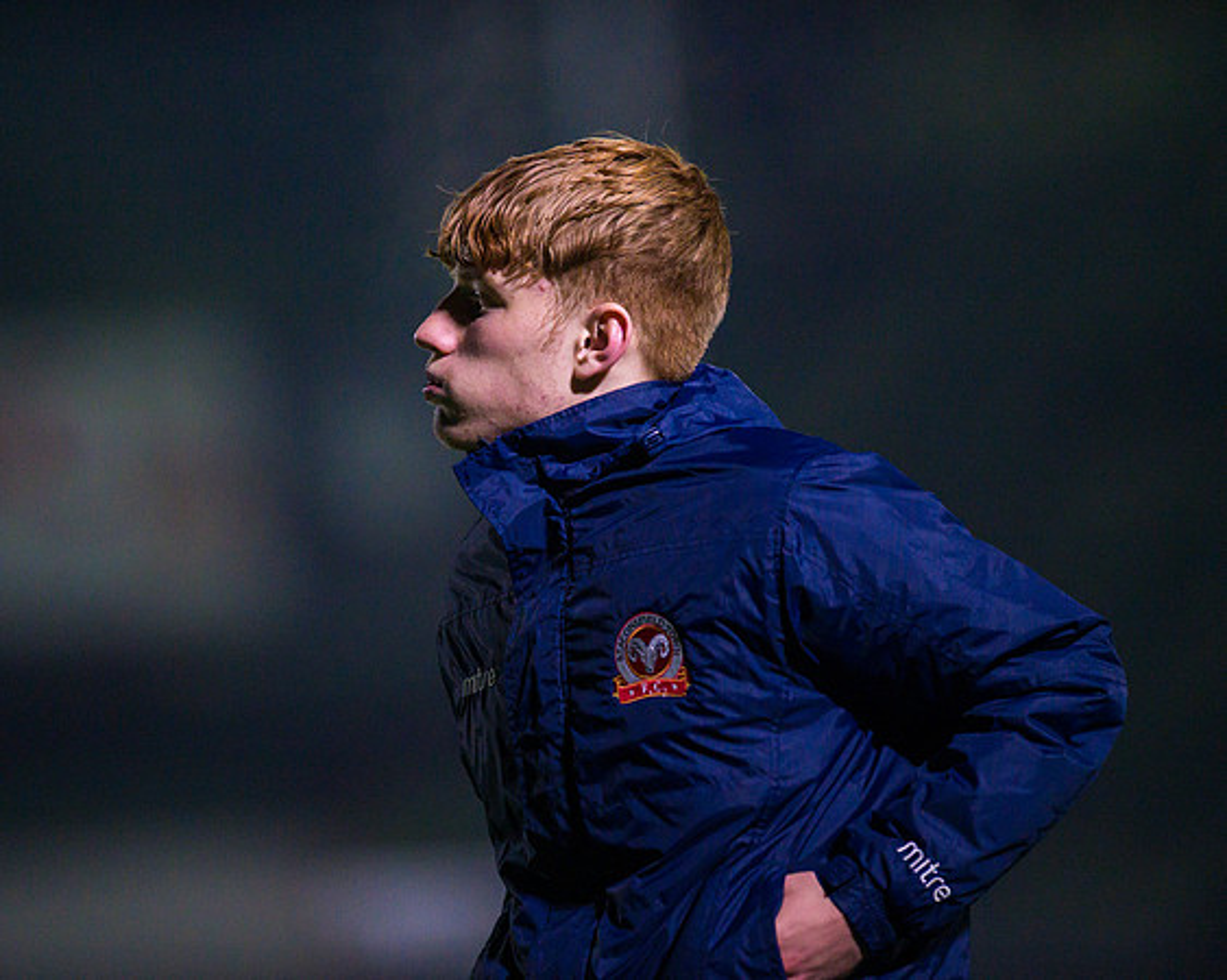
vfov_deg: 3.4
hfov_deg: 4.3
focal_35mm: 451
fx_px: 16373
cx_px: 489
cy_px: 490
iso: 5000
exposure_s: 1/1000
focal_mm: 400
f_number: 2.8
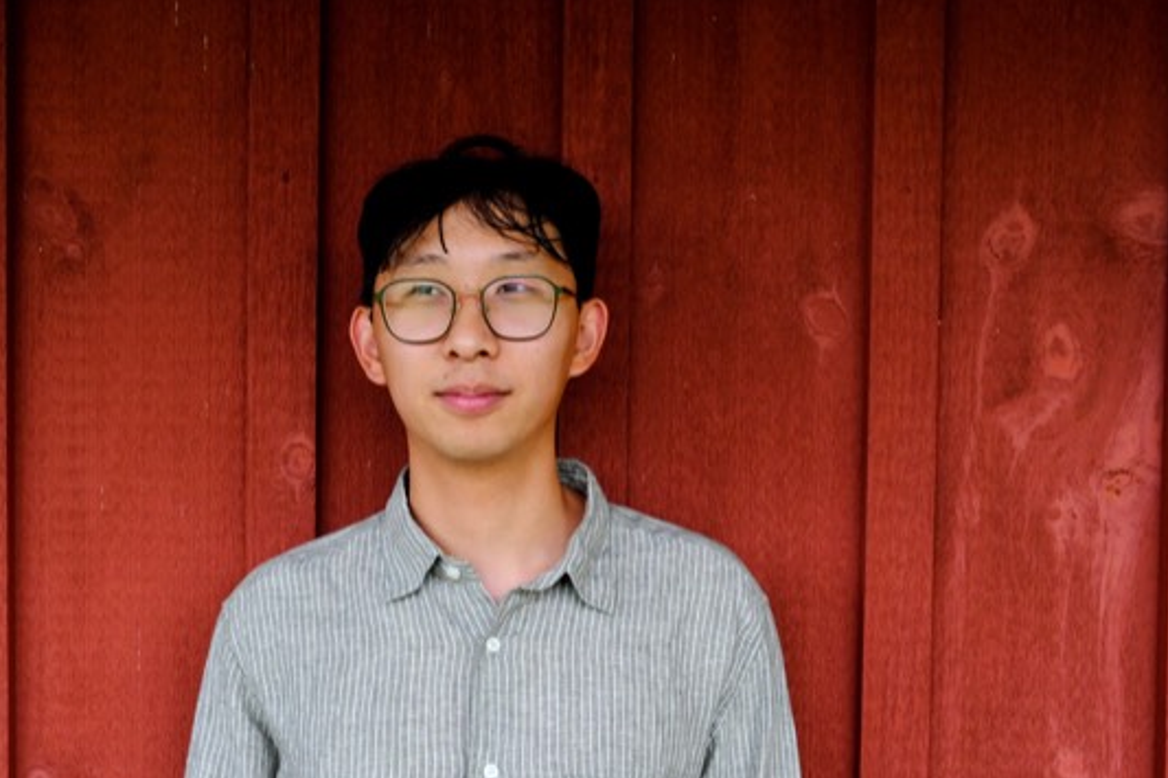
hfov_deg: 46.2
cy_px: 460
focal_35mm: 42
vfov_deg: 31.8
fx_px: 1362
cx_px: 491
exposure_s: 1/125
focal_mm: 23
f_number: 11
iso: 1000
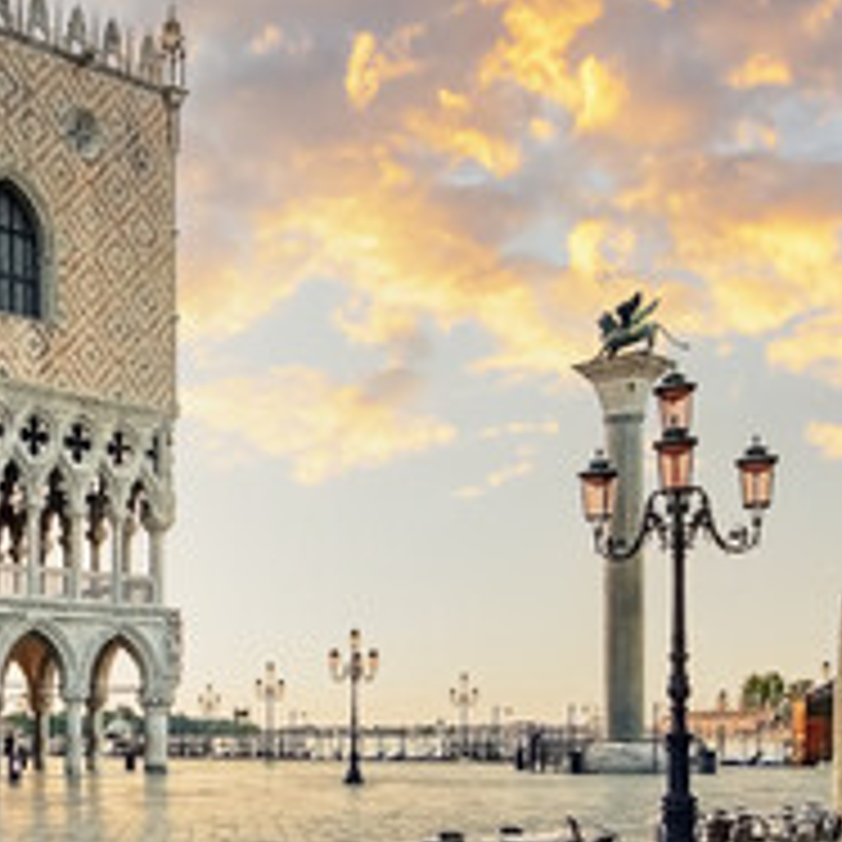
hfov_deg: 35.6
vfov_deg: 40.1
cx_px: -59
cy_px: 606
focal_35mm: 41
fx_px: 1128
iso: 64
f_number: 4.5
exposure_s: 1/30
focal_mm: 12
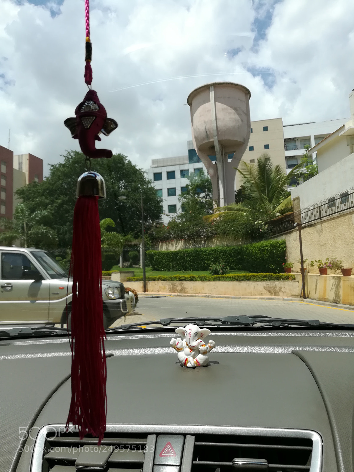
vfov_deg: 67.3
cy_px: 236
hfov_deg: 53.1
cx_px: 177
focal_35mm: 26
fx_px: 355
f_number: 2.2
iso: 50
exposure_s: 1/1153
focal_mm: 3.83
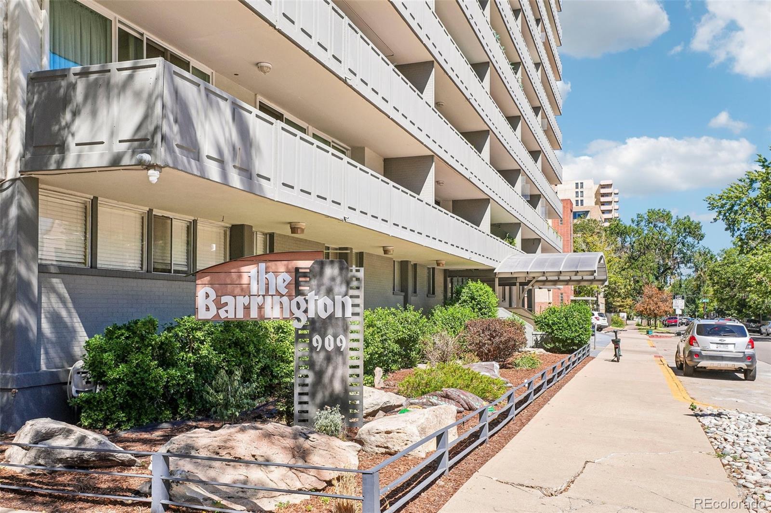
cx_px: 386
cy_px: 256
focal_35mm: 30
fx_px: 642
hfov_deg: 61.9
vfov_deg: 43.6
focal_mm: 20
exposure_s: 1/250
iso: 100
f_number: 8
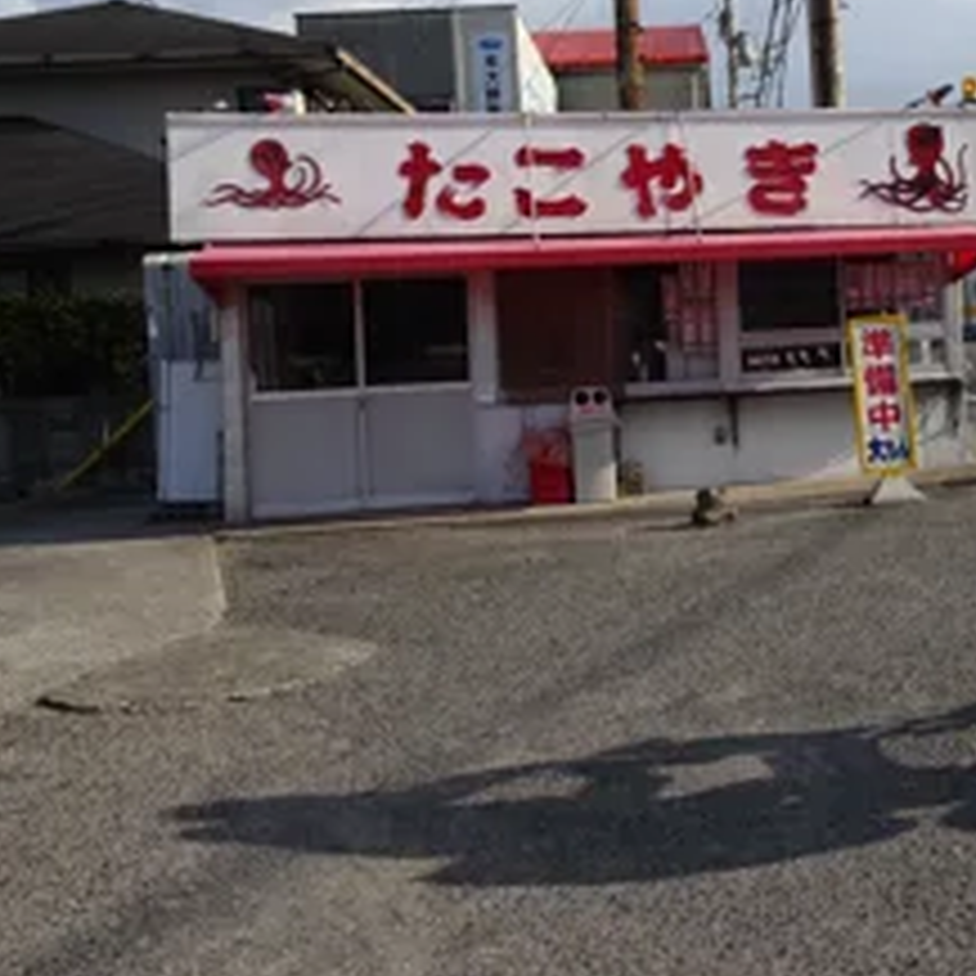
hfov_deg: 34.7
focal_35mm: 47
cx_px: 810
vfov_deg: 35.7
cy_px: 324
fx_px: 1499
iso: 80
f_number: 3.5
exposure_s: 1/1000
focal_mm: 4.1
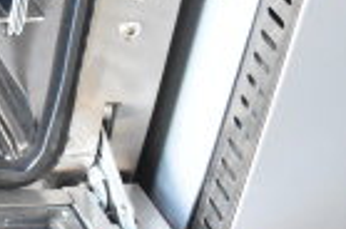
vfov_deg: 9.9
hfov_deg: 13.2
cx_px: -371
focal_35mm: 132
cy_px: -143
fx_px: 1266
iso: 6400
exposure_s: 1/160
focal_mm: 20
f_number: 6.3
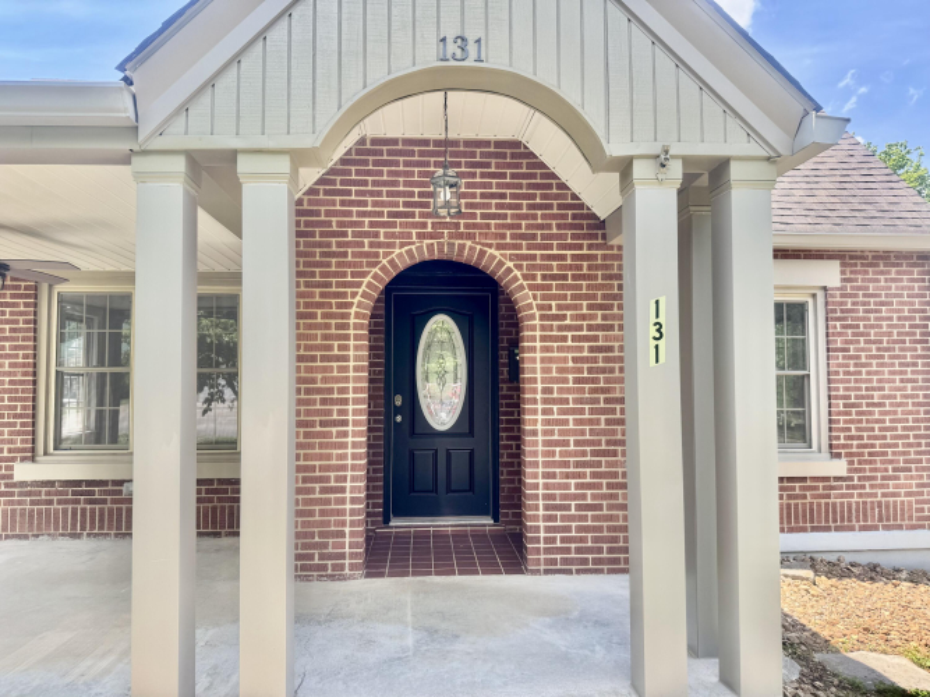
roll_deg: +0.1
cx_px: 465
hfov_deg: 71.6
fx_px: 645
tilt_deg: +2.3
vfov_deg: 56.8
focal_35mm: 24
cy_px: 348
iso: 80
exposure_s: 1/707
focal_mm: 6.76
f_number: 1.78
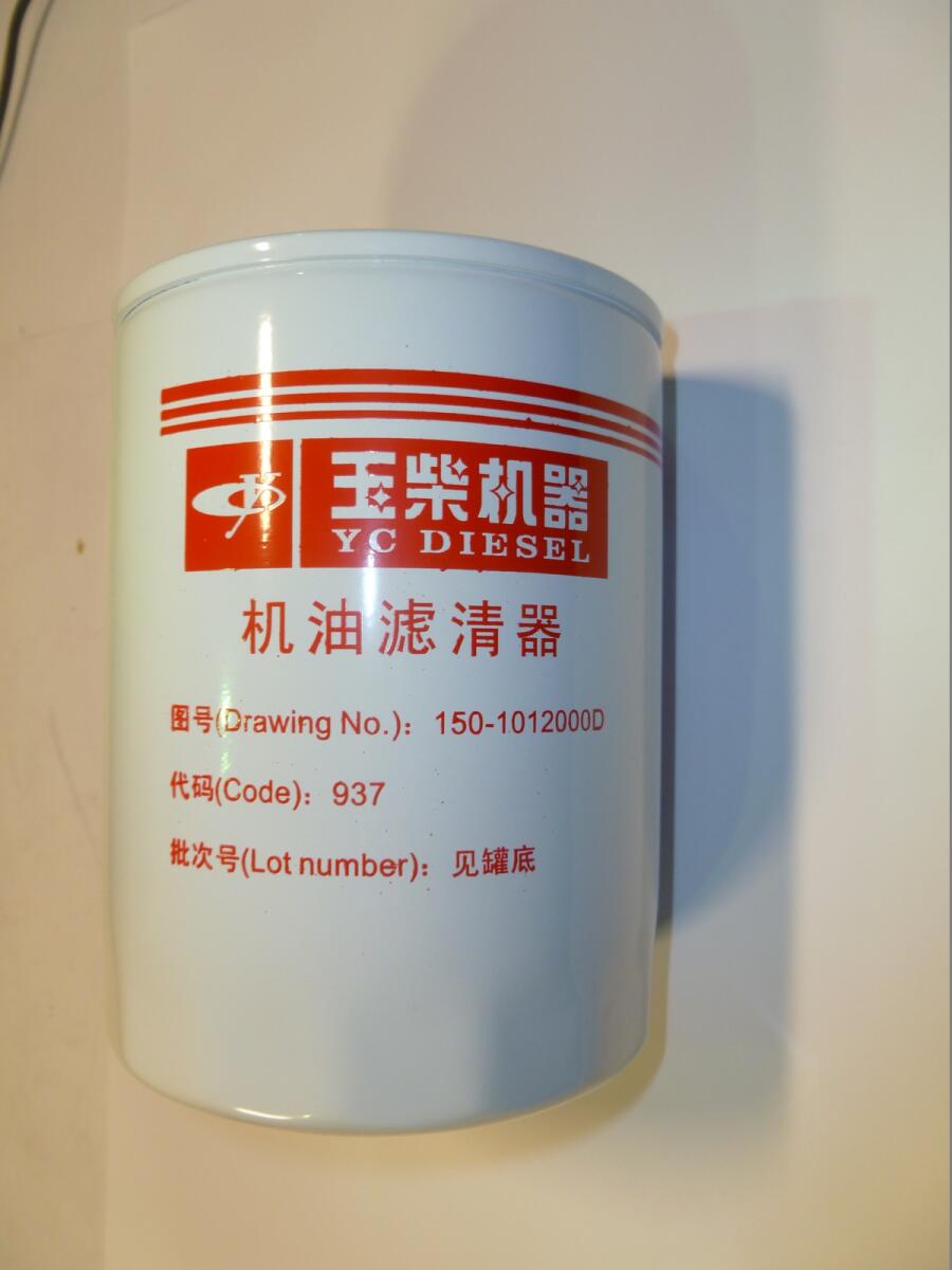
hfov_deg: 49.7
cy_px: 635
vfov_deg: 63.4
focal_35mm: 28
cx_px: 476
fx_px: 1027
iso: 100
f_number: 3.3
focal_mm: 5
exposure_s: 1/30
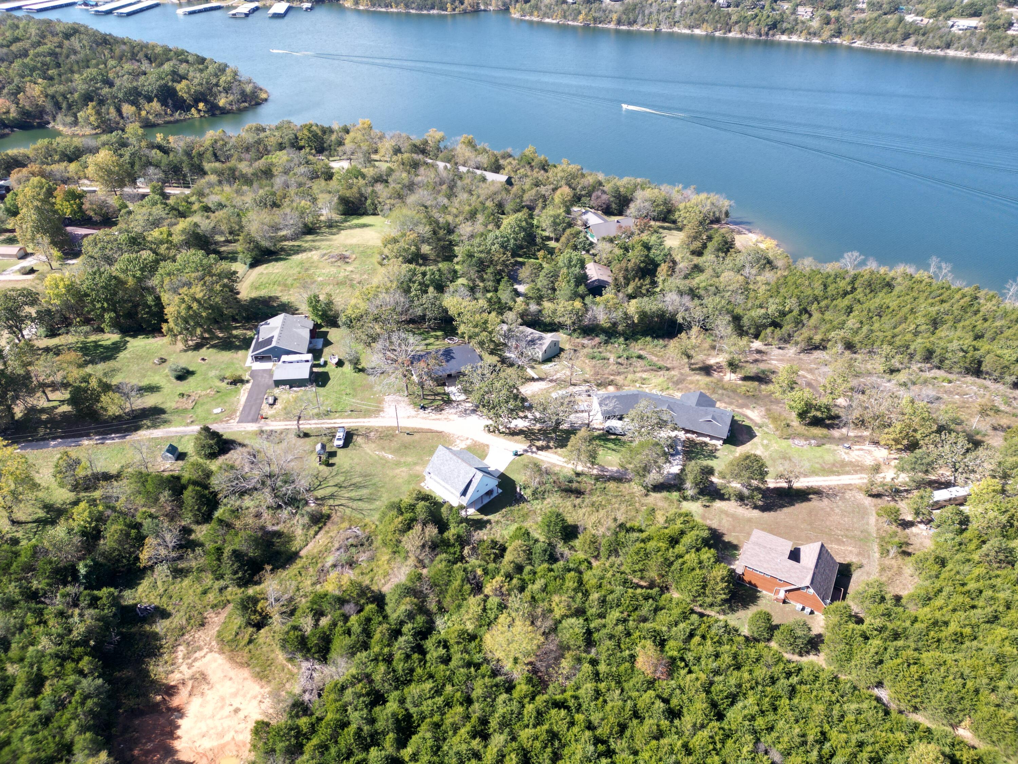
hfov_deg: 71.6
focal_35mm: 24
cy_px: 382
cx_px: 509
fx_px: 706
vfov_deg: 56.8
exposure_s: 1/800
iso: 100
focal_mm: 6.72
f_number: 1.7
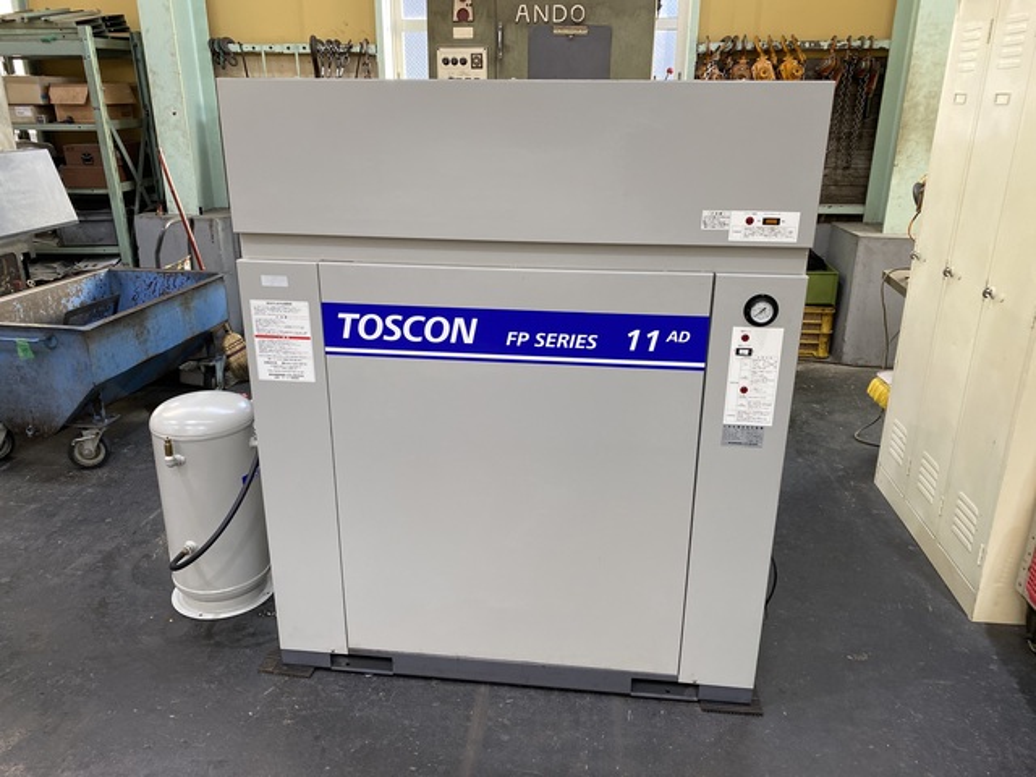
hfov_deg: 67.3
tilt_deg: -21.2
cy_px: 388
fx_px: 778
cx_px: 518
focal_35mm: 26
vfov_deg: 53.1
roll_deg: +0.5
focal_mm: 4.25
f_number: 1.8
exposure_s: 1/121
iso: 125
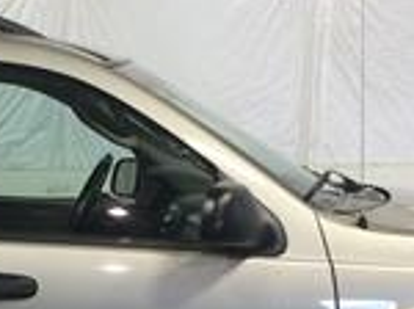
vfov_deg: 11.8
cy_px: 320
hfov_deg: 15.5
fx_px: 1481
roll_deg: +0.1
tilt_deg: -9.1
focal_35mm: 124
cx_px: -41
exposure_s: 1/30
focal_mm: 4.15
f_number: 2.2
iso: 50
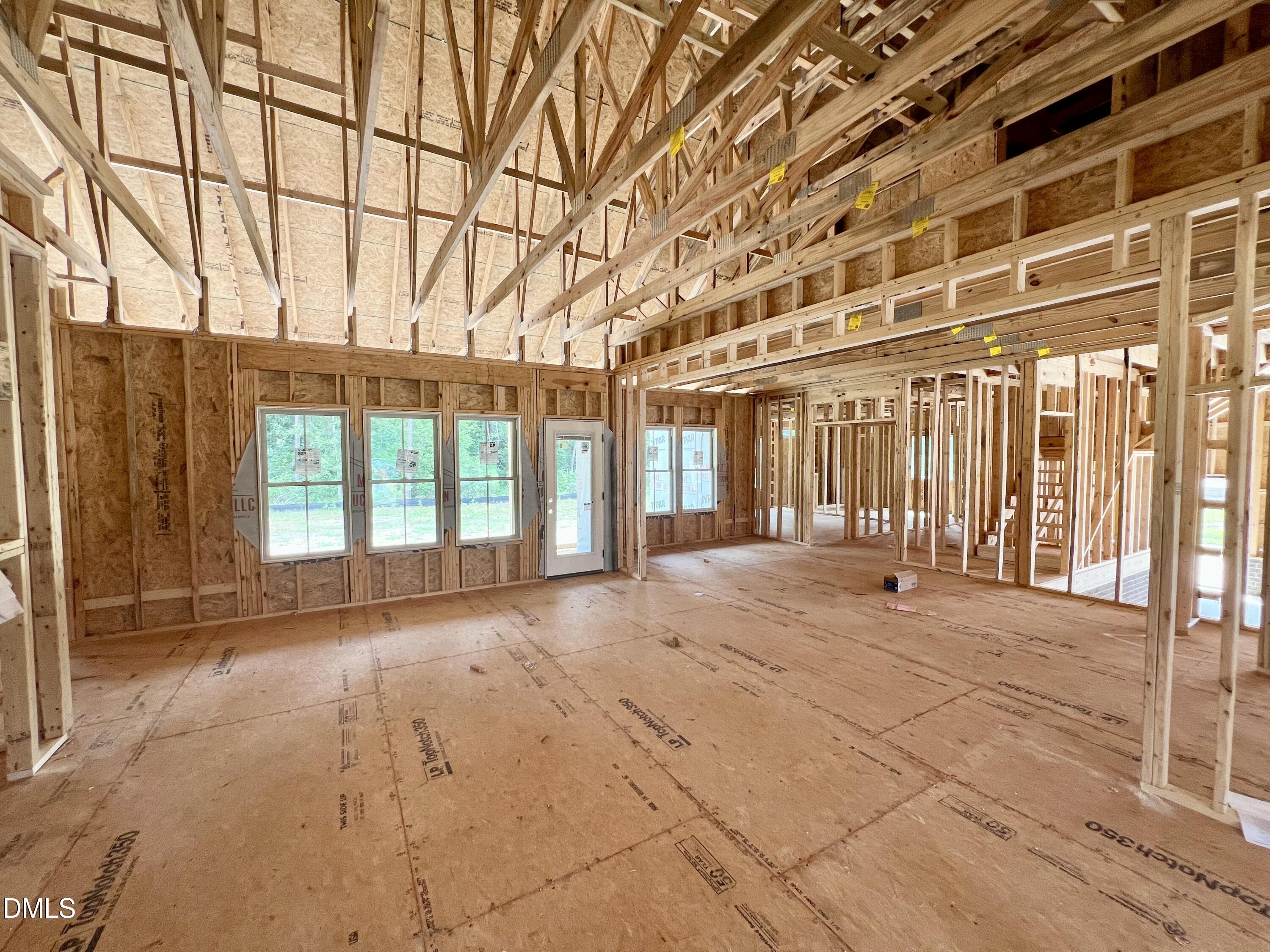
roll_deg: +0.5
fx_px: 477
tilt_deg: -2.6
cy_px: 476
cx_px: 635
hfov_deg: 106.2
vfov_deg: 89.9
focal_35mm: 13
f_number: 1.8
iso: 80
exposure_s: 1/99
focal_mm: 1.57
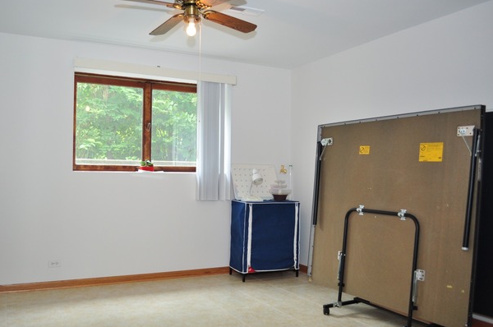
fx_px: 438
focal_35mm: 32
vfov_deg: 41.0
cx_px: 235
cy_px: 172
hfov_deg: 58.8
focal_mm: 20
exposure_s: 1/30
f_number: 4
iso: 500
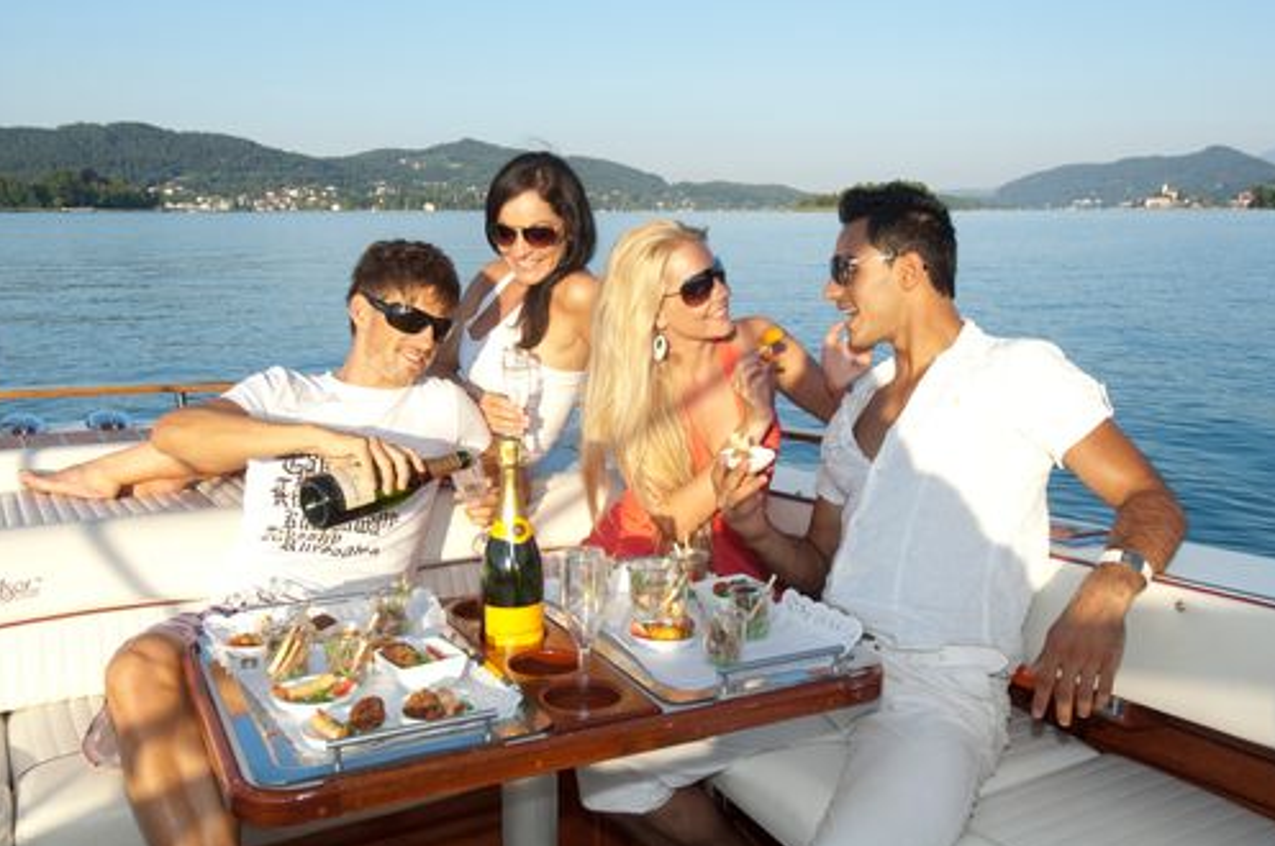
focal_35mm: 34
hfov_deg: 55.9
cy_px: 433
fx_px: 1203
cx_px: 631
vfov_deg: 38.8
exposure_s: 1/250
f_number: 8
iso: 200
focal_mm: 22
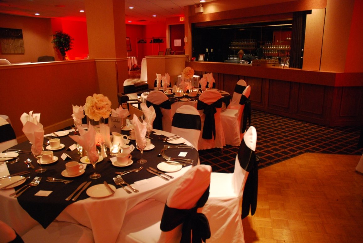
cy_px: 122
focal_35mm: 27
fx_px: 273
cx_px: 182
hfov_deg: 67.3
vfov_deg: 48.0
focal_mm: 18
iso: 800
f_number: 4
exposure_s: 1/8
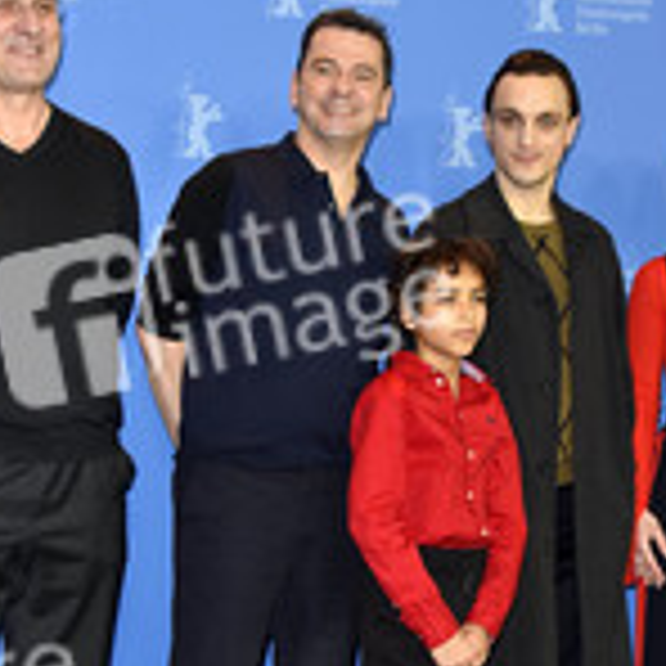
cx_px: 351
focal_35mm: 101
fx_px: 2198
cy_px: 526
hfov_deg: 17.2
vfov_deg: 17.1
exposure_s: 1/125
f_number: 5.6
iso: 640
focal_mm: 44
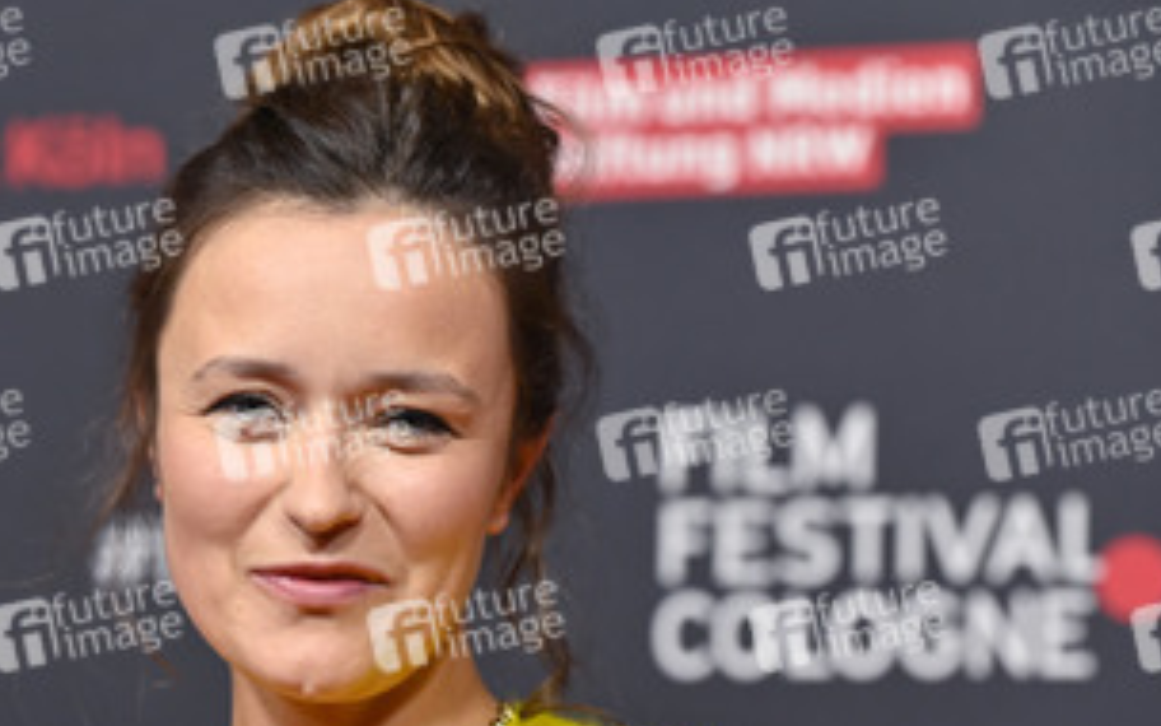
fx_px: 5252
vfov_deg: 7.9
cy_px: 531
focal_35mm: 166
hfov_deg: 12.6
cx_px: 365
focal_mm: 110
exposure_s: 1/200
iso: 1000
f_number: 5
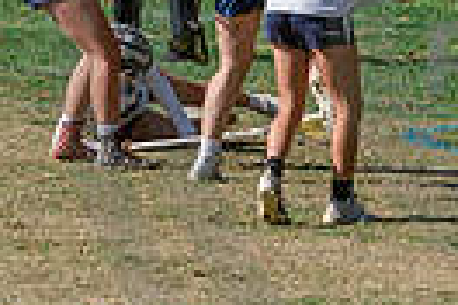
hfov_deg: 2.5
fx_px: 10444
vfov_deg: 1.7
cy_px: -59
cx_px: 622
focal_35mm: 821
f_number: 7.1
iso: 250
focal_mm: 130
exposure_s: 1/800
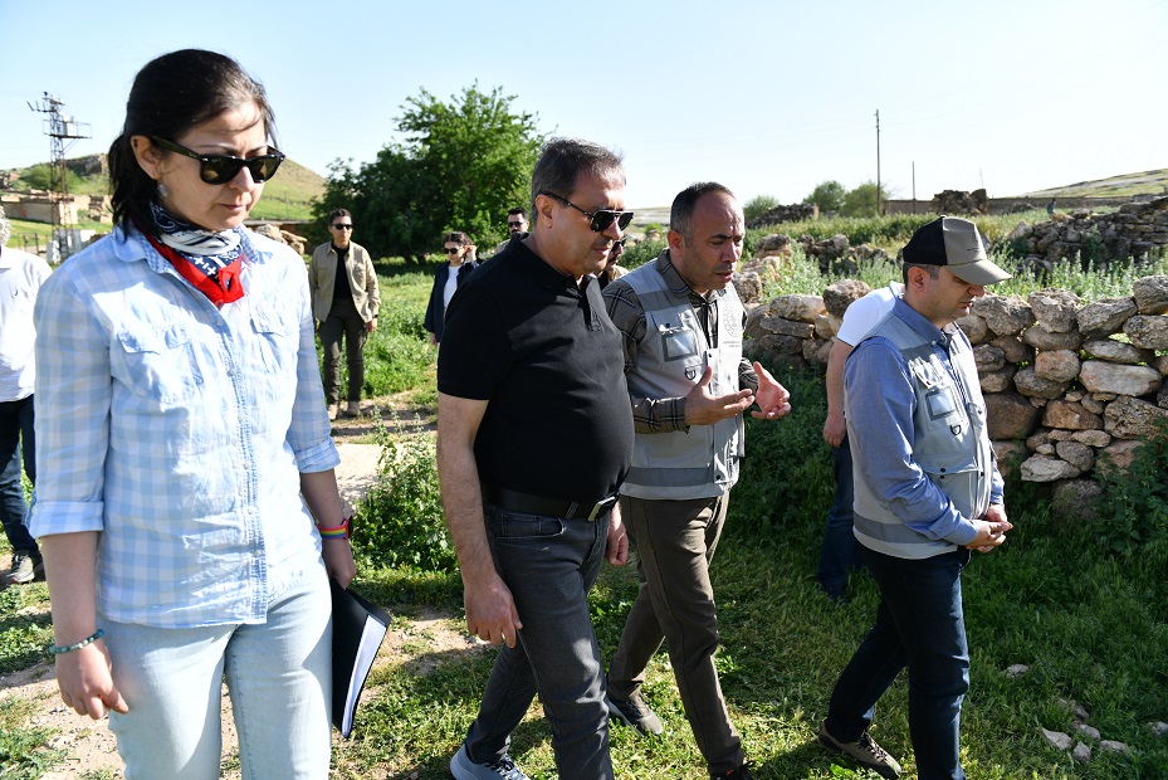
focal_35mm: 24
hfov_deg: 73.7
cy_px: 390
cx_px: 584
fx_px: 779
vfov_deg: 53.2
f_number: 4
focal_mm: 24
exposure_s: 1/500
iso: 64
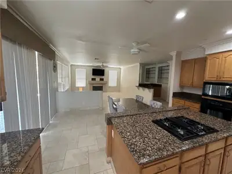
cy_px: 87
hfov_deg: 102.1
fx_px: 94
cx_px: 116
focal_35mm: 14
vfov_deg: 85.7
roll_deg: -2.2
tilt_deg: -4.9
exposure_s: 1/120
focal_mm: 2.22
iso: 250
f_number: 2.2
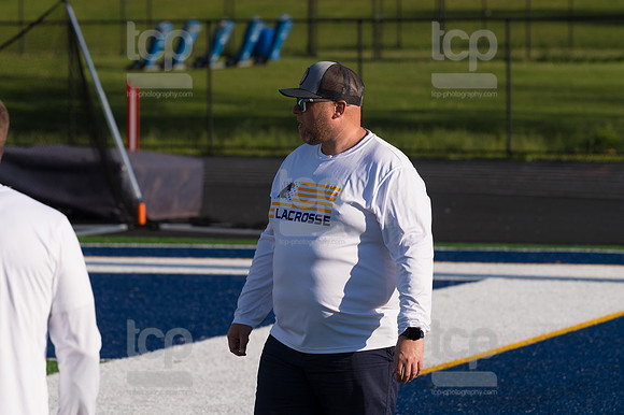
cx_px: 312
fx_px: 3898
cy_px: 208
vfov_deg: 6.1
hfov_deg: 9.2
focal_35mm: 225
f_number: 5.6
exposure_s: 1/1600
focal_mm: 150
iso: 250
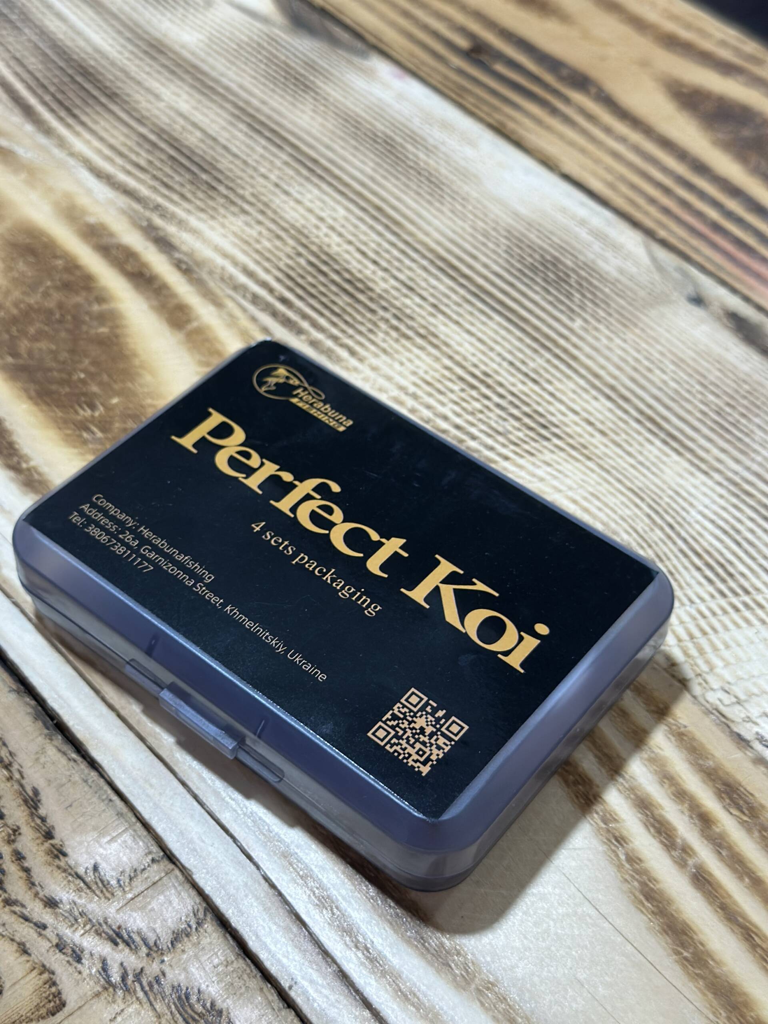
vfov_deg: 39.7
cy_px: 512
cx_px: 384
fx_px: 1420
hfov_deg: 30.3
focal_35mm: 48
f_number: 1.78
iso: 320
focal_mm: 6.86
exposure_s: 1/50
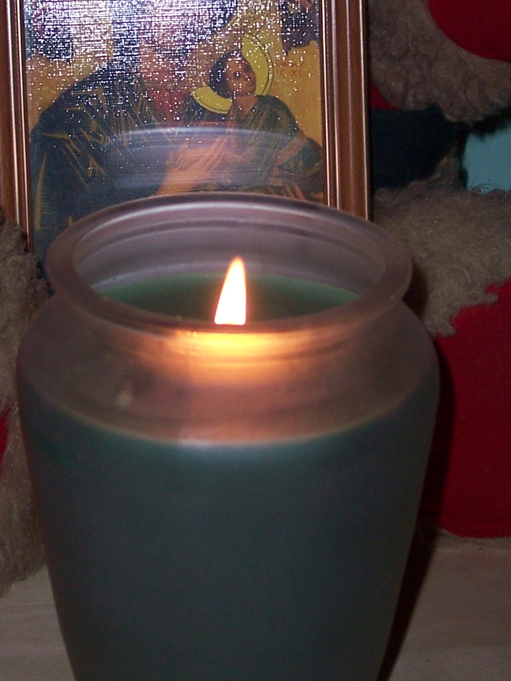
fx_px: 1870
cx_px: 194
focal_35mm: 95
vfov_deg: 20.3
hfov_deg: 15.5
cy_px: 83
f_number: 2.8
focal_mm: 8
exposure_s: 1/60
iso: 100
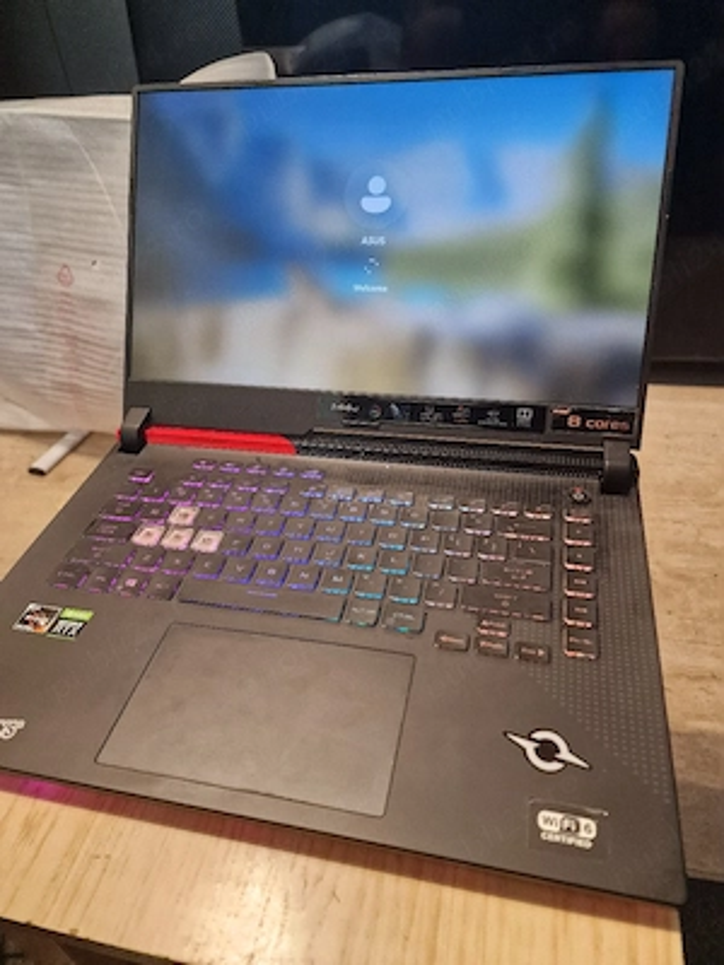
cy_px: 482
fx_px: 641
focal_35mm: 23
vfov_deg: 73.9
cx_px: 362
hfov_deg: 58.9
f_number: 1.8
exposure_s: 1/100
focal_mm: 6.4
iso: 1000
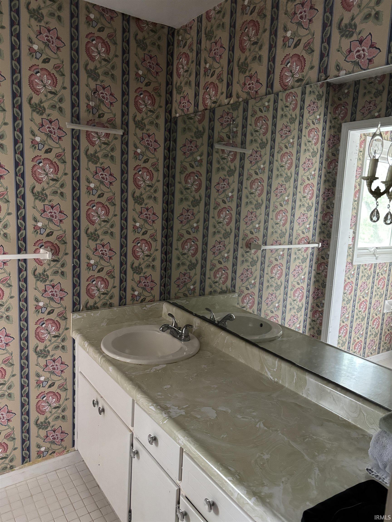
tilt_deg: -7.5
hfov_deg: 53.1
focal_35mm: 26
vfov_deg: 67.3
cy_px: 261
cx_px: 196
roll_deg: -3.1
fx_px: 393
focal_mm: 5.96
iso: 640
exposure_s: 1/34
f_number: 1.6
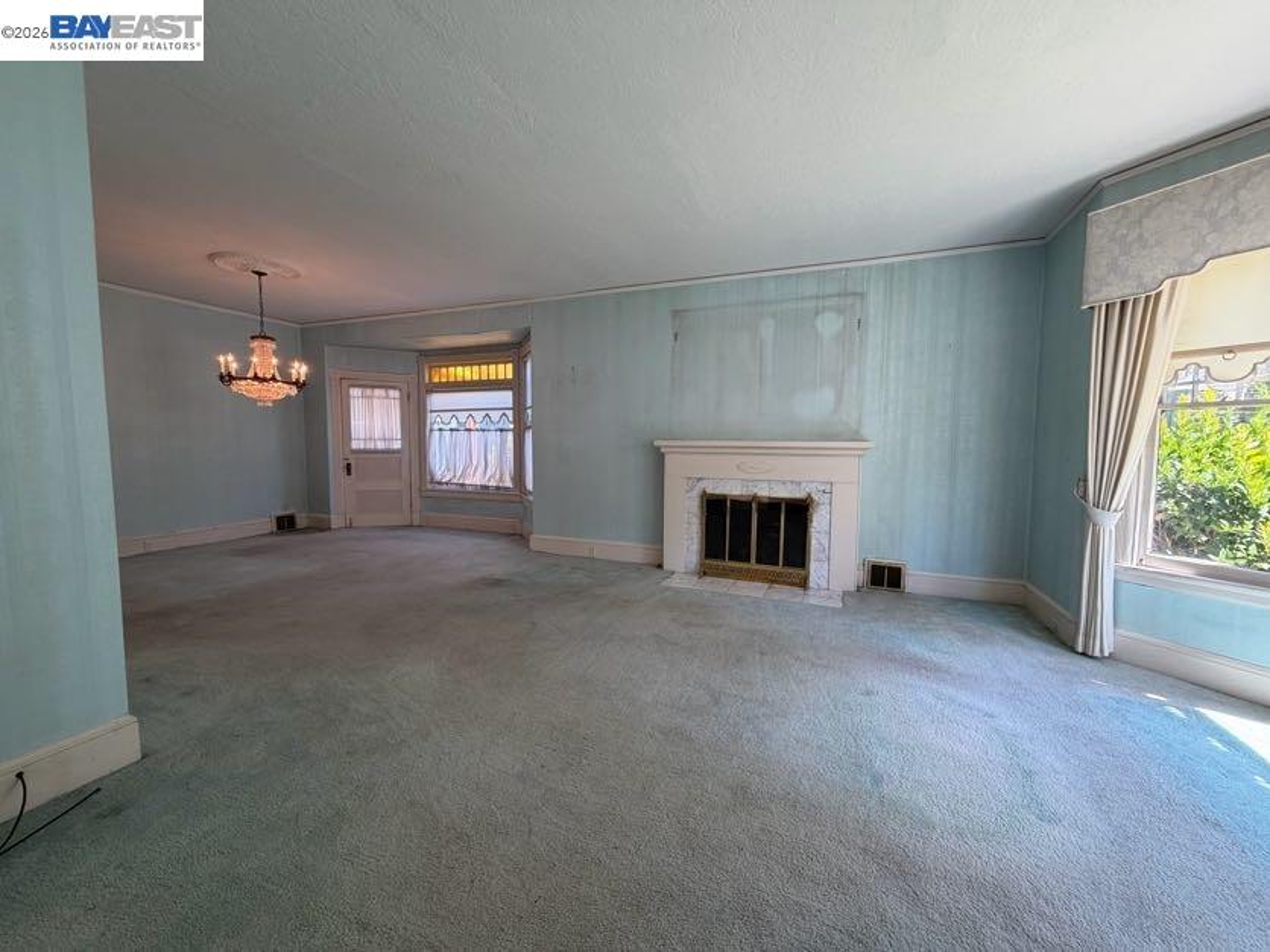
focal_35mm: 14
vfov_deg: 85.7
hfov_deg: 102.1
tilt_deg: -3.5
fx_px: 514
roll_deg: +0.6
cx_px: 635
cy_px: 476
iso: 125
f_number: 2.2
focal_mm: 2.22
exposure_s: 1/120
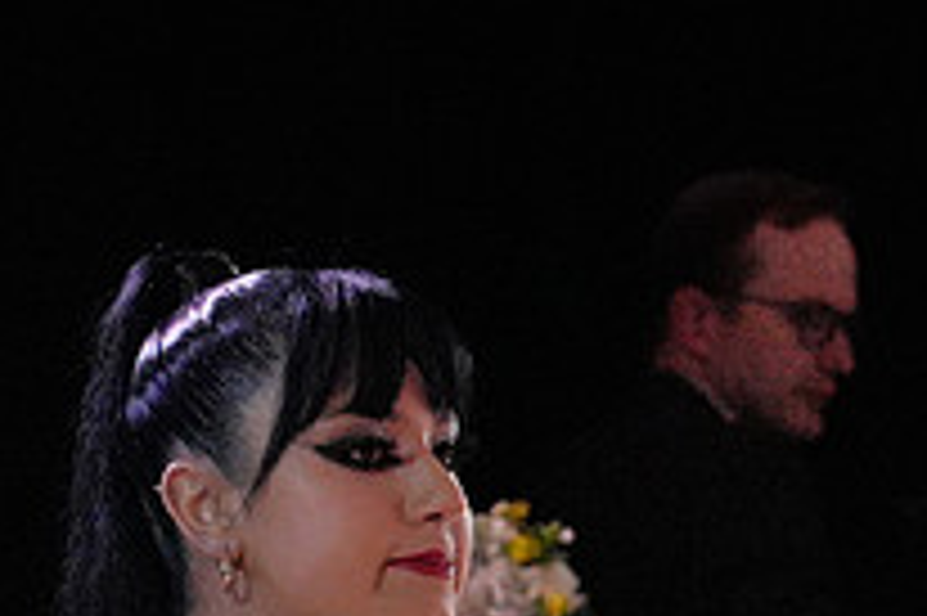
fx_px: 14640
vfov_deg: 2.4
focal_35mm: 569
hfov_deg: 3.6
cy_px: 780
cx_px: 432
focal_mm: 135
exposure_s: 1/500
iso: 6400
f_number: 7.1
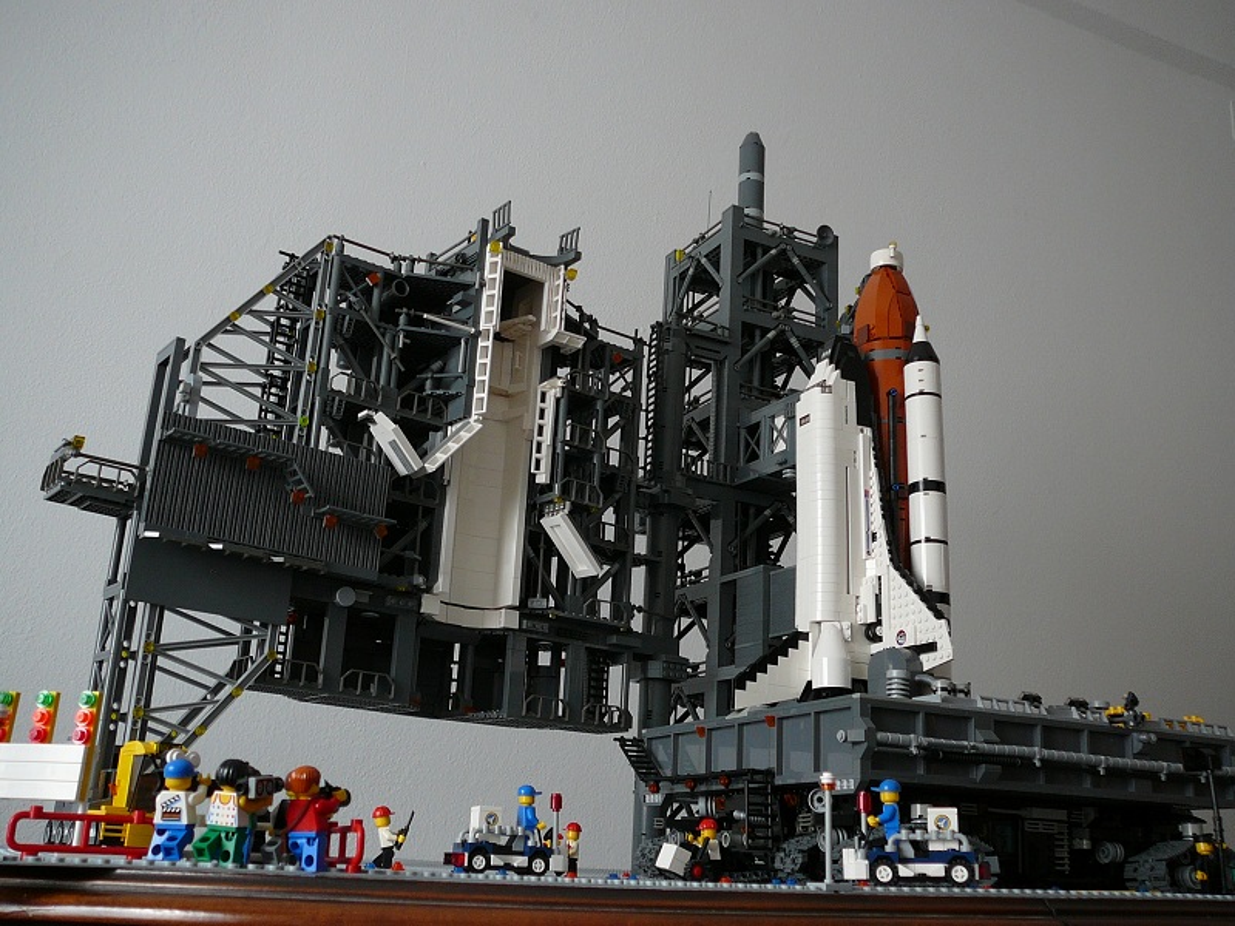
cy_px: 463
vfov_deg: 40.7
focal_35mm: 35
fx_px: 1249
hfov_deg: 52.6
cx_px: 618
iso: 80
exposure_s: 1/60
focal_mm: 5.2
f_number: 2.8
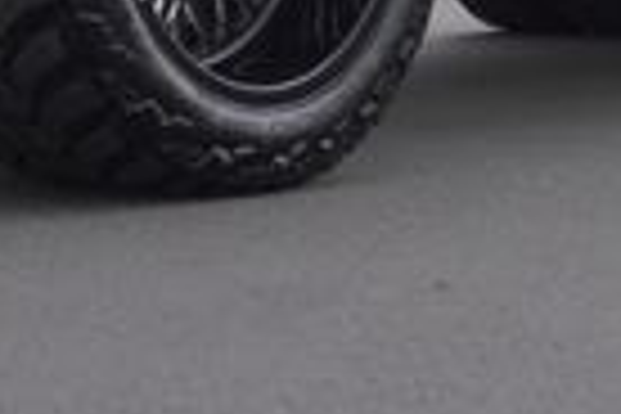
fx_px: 2639
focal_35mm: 153
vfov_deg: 8.4
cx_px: 162
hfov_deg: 13.4
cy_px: -495
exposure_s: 1/160
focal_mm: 22
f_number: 6.3
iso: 100
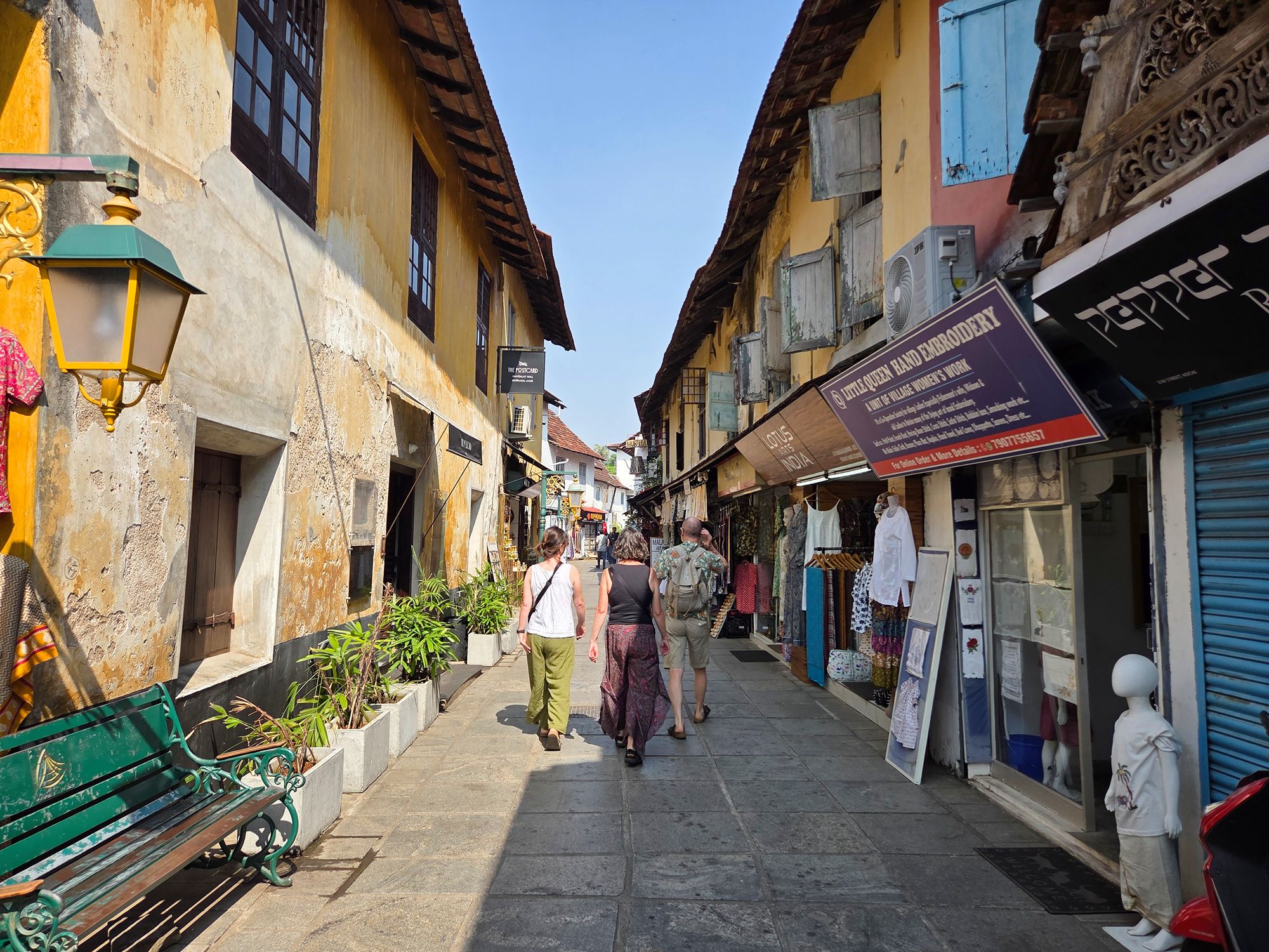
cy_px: 476
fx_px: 843
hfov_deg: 73.9
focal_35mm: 23
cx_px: 634
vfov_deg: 58.9
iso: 80
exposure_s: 1/2921
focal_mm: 5.4
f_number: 1.8
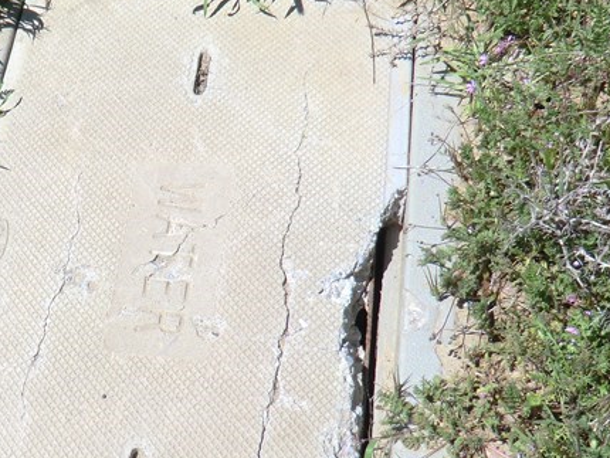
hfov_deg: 27.5
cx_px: 104
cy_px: 265
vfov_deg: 21.3
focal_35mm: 69
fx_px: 1217
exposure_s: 1/800
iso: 64
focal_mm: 5.2
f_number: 3.5
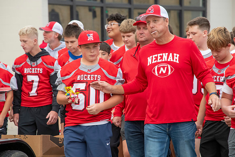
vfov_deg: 4.6
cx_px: 118
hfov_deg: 6.9
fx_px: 1959
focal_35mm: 300
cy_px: 78
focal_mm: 300
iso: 3200
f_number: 11
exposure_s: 1/250
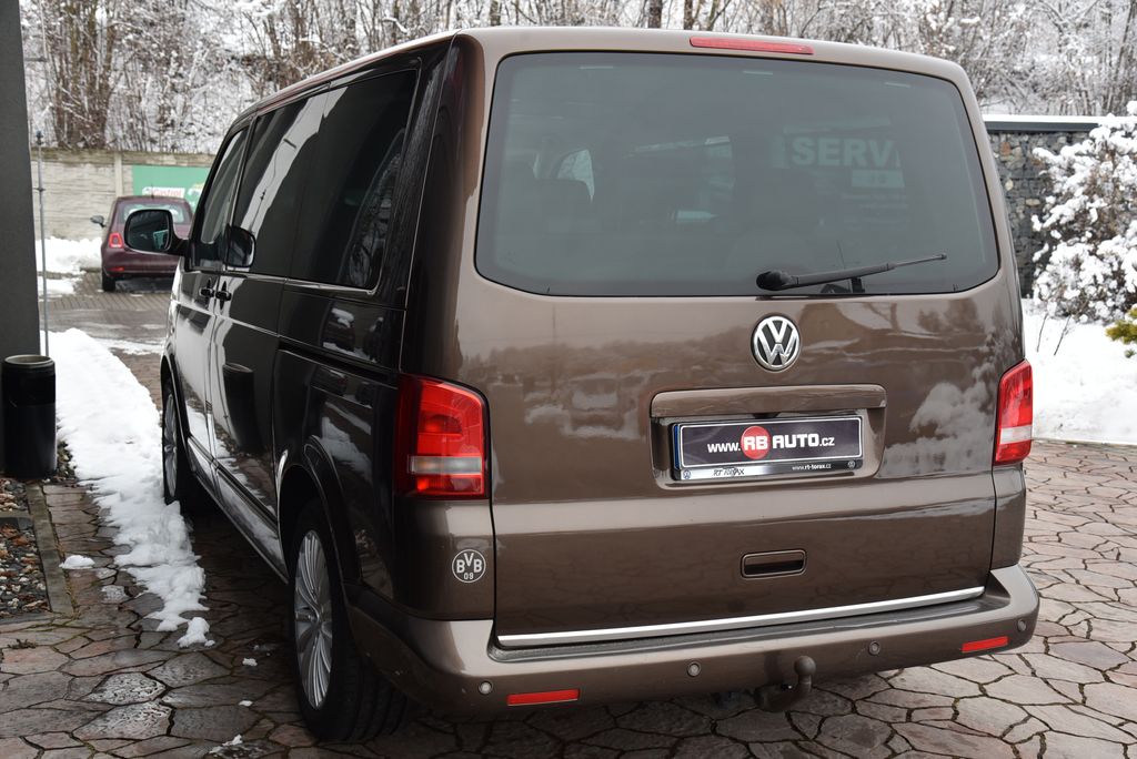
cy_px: 380
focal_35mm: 44
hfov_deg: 44.5
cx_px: 568
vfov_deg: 30.6
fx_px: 1390
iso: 500
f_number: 6.3
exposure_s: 1/160
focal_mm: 44
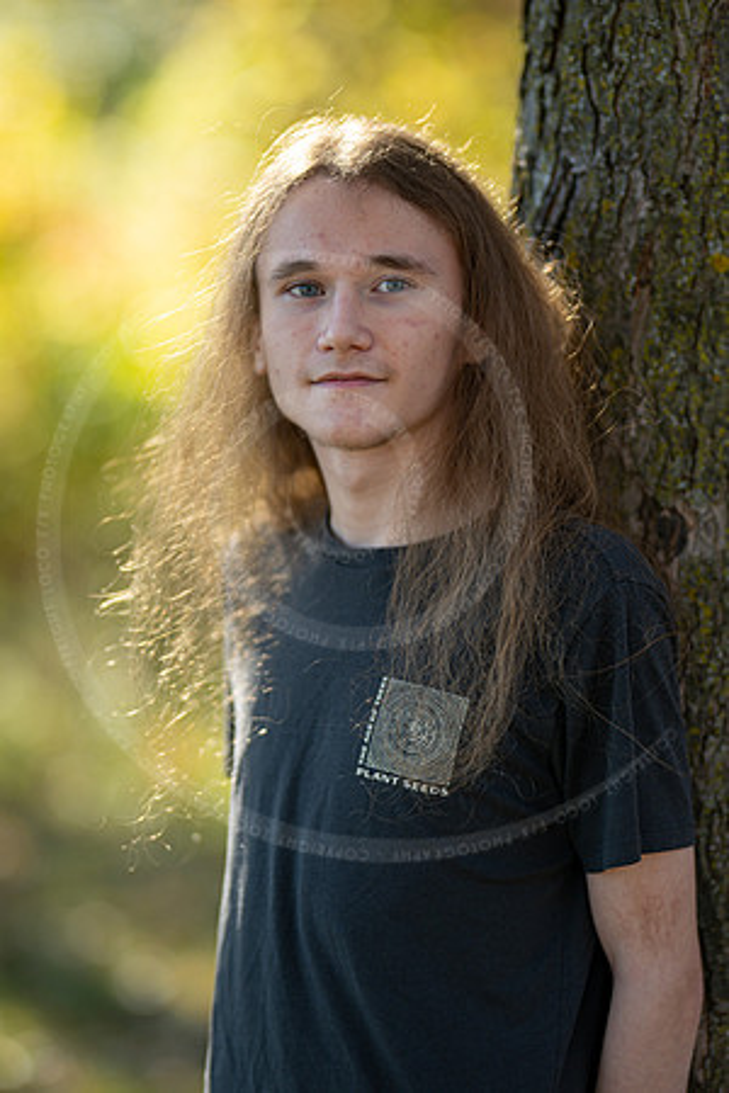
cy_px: 546
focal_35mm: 127
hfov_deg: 10.8
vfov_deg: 16.1
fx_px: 3857
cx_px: 364
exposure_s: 1/1250
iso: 80
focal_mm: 85
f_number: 1.2
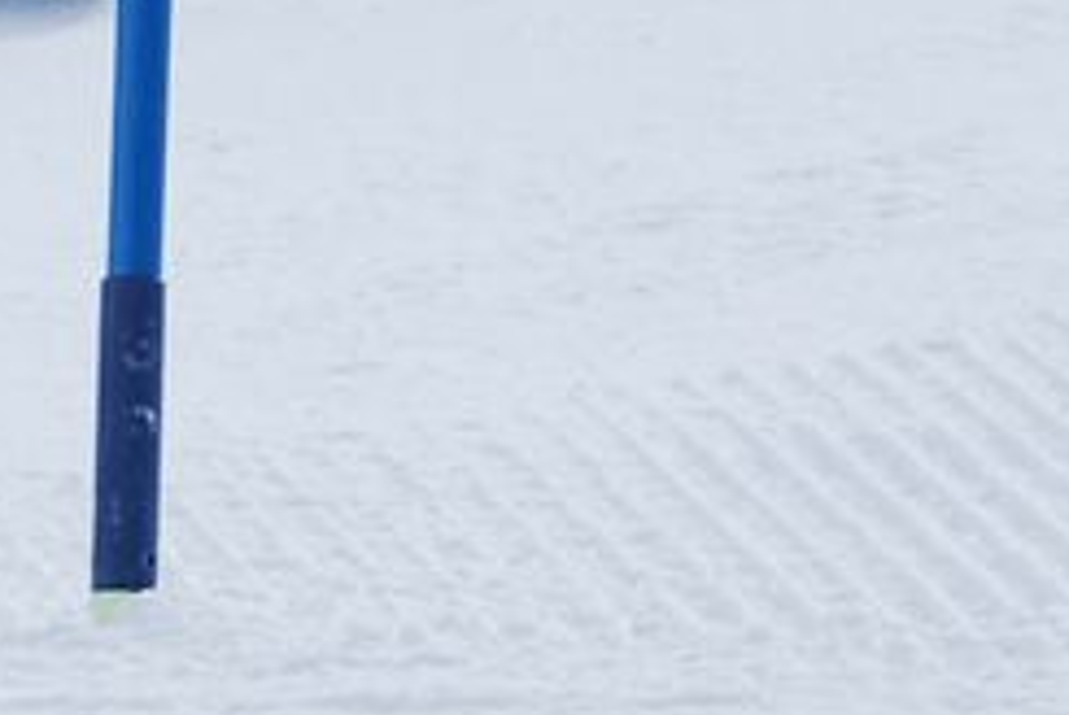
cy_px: -1001
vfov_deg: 0.9
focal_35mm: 1468
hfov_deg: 1.4
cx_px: -305
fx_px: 43643
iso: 100
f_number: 5
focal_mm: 150
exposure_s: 1/1000
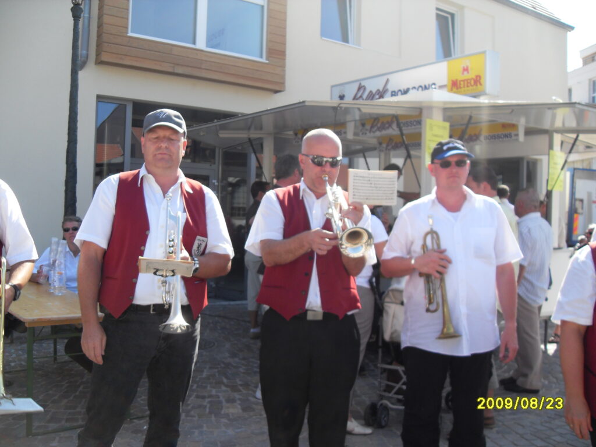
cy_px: 224
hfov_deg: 54.0
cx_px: 298
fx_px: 585
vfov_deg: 41.8
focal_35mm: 34
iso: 80
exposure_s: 1/90
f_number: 7
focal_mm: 6.3
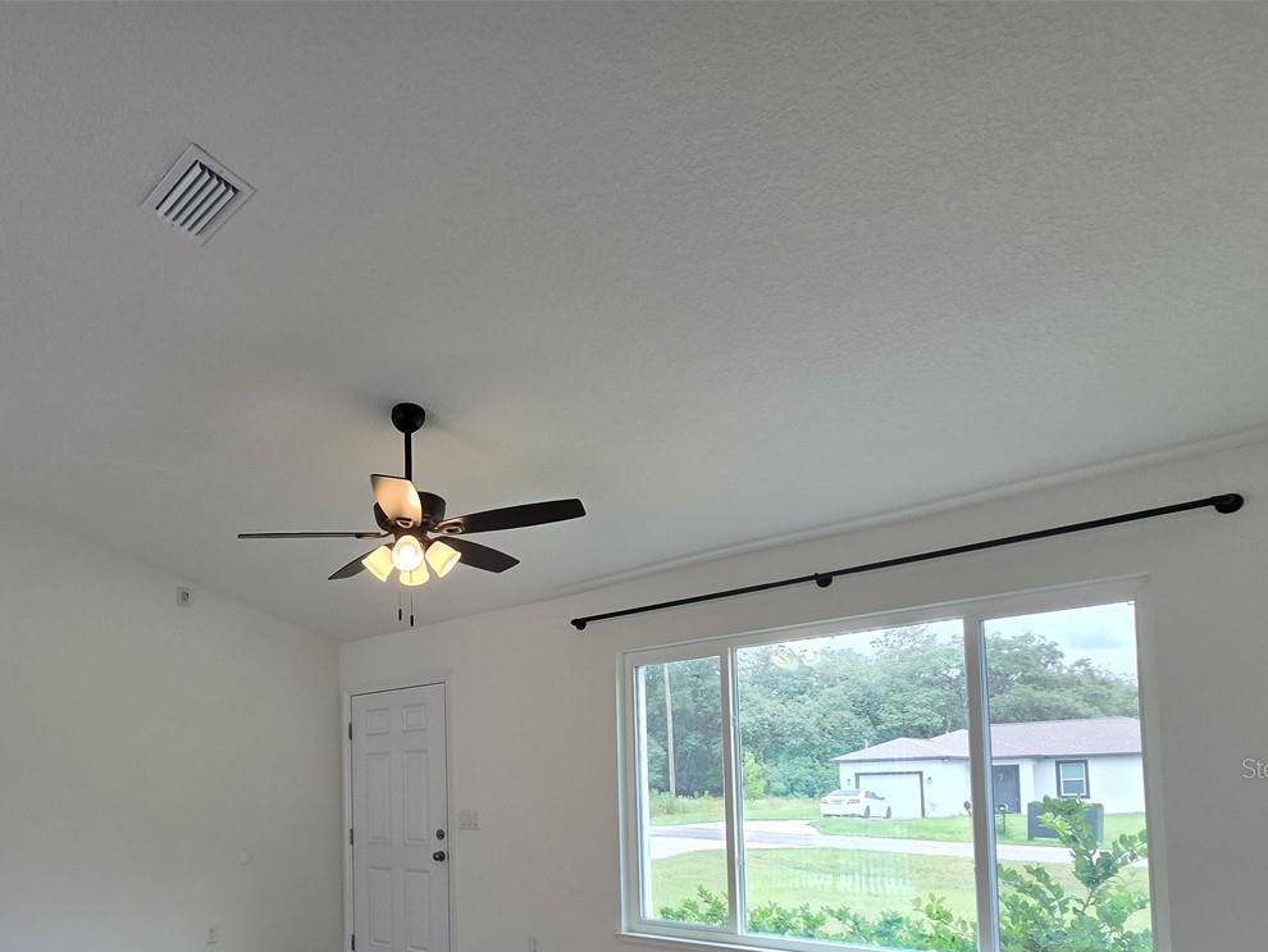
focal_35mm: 21
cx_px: 338
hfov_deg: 74.1
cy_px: 767
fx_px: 769
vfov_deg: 58.4
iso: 50
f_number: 2.2
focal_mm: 2.2
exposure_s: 1/120
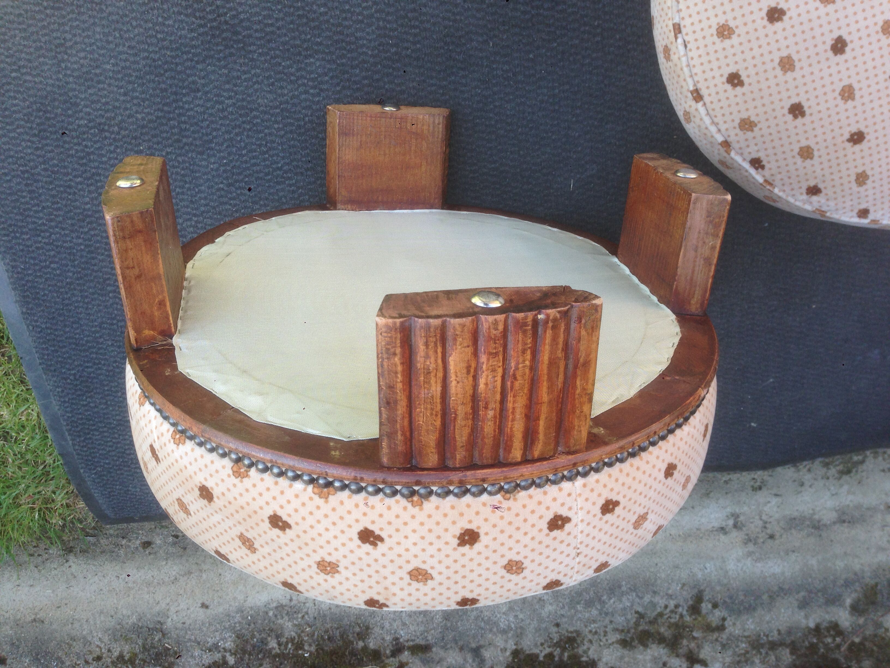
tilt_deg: -66.5
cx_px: 445
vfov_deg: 42.9
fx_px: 848
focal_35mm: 33
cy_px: 334
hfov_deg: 55.4
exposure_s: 1/168
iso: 50
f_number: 2.4
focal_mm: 4.12
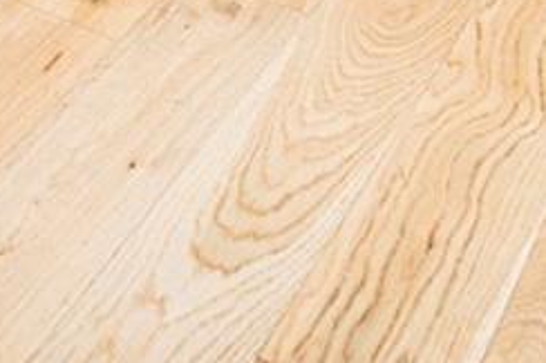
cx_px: -481
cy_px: -791
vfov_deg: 9.5
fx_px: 1590
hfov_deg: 16.0
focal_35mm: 105
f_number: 6.3
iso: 320
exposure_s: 1/10
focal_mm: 16
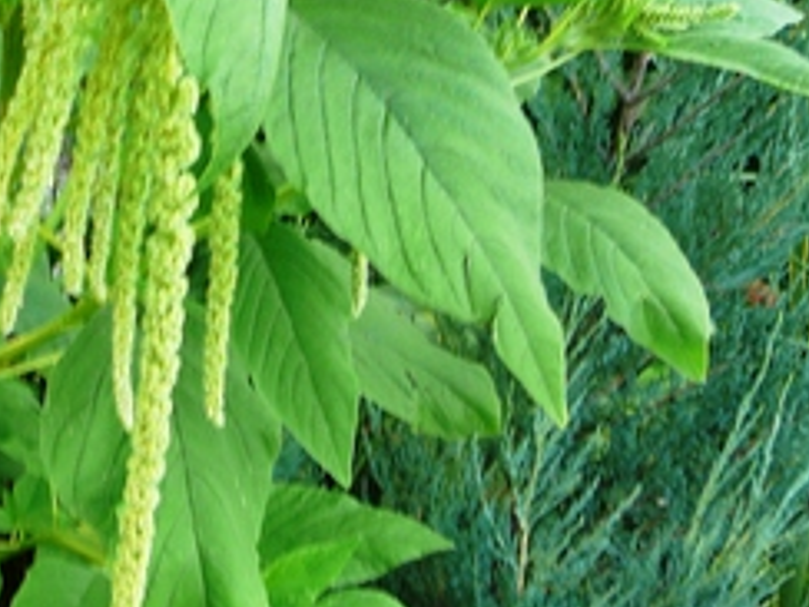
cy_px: 272
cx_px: 139
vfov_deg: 23.3
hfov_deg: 29.9
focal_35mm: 63
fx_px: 1472
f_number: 2.8
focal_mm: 5.2
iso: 100
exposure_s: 1/50
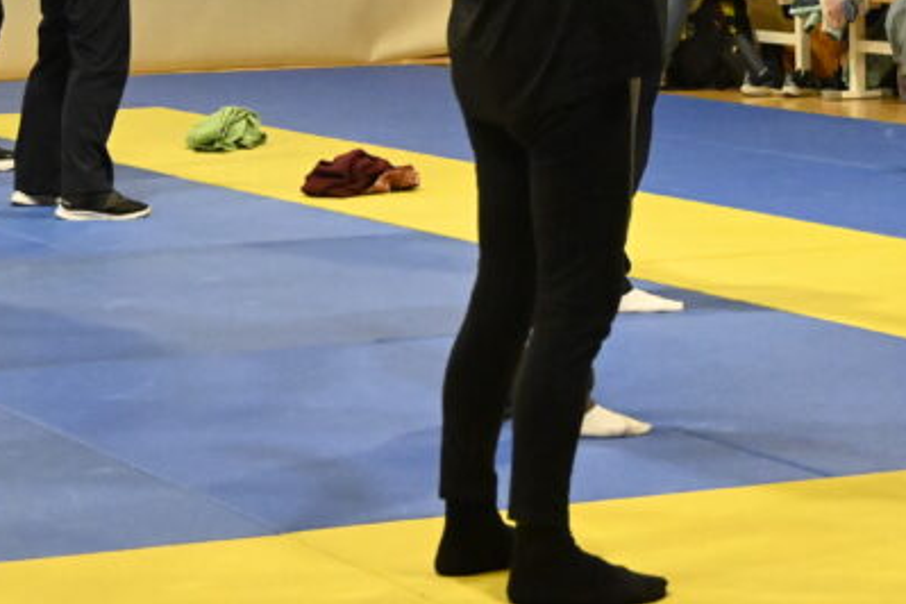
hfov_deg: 14.4
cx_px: 624
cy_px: -165
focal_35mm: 142
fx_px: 3580
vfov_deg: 9.5
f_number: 4.2
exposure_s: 1/500
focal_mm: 37
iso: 8000
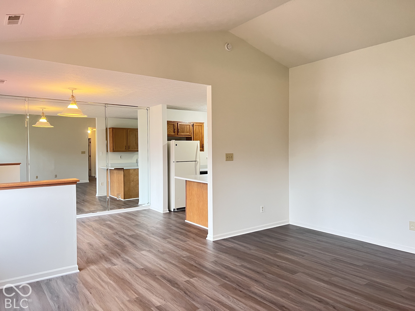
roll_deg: +0.1
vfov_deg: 53.1
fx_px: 312
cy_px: 156
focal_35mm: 26
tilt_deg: -1.1
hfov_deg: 67.3
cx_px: 208
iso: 250
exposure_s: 1/60
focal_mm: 5.7
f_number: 1.5
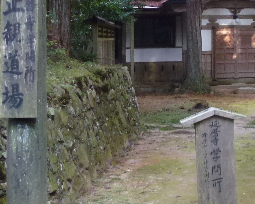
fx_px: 634
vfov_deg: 17.9
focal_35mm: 84
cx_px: 221
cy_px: 4
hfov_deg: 22.3
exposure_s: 1/30
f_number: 3.5
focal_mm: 5
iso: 200
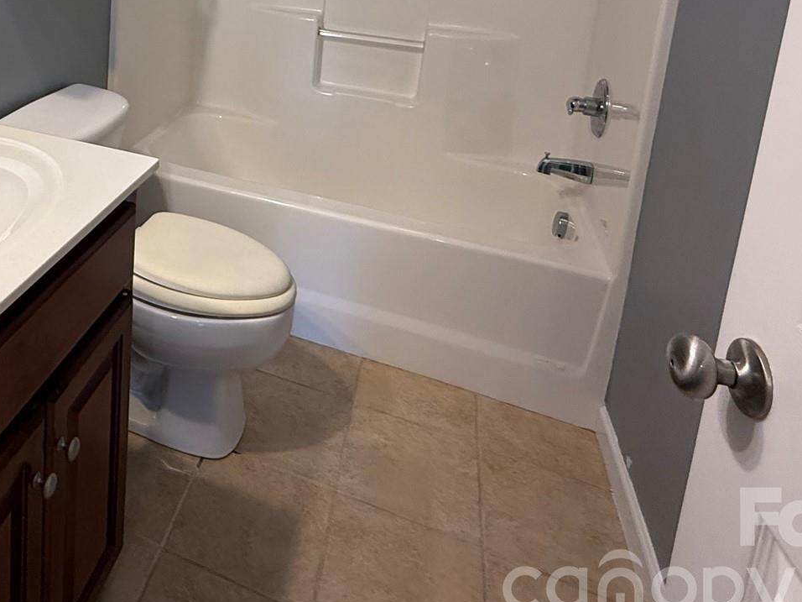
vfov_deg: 41.1
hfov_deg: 55.3
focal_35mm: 30
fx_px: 695
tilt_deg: -9.4
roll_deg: -2.4
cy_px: 8
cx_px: 148
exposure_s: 1/120
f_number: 2.2
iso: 160
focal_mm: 2.22
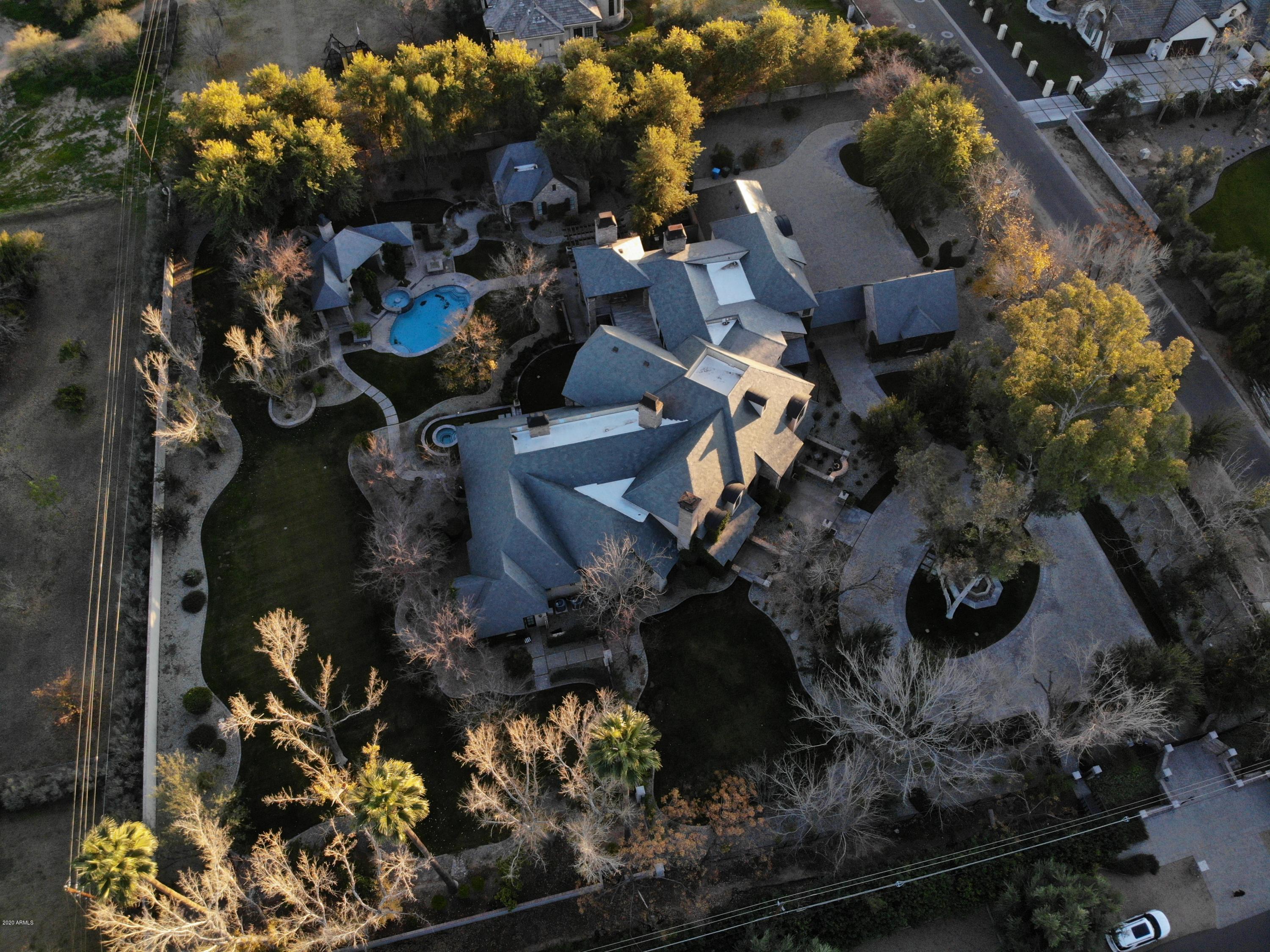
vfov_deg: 56.8
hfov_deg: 71.6
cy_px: 476
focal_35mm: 24
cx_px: 635
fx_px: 880
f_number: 2.8
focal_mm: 4.5
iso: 200
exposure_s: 1/240
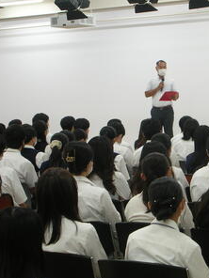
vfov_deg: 19.6
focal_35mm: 100
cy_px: 140
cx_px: 182
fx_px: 805
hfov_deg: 14.7
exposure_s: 1/9.9
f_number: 4
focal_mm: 12.3
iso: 50
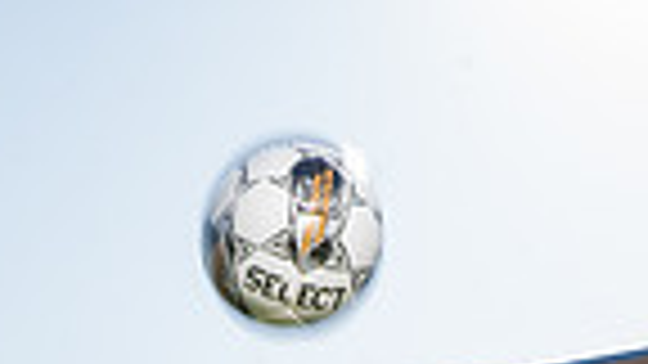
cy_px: 1002
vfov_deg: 10.2
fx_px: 1632
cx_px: 68
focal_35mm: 95
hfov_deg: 21.9
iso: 320
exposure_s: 1/250
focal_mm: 29
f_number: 11
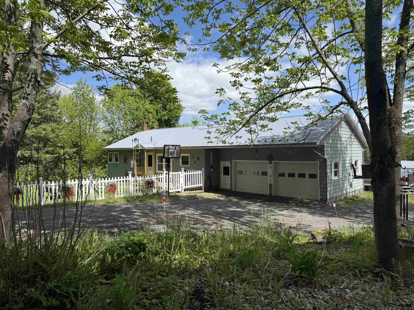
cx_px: 207
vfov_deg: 56.8
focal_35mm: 24
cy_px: 155
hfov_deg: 71.6
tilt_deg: -0.5
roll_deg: +0.8
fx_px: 287
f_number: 1.78
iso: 80
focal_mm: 6.76
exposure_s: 1/3759
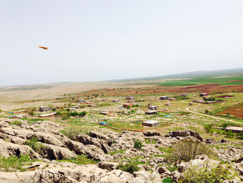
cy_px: 92
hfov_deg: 55.4
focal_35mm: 33
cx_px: 122
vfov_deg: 42.9
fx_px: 232
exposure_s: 1/2088
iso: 50
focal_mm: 4.12
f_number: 2.4
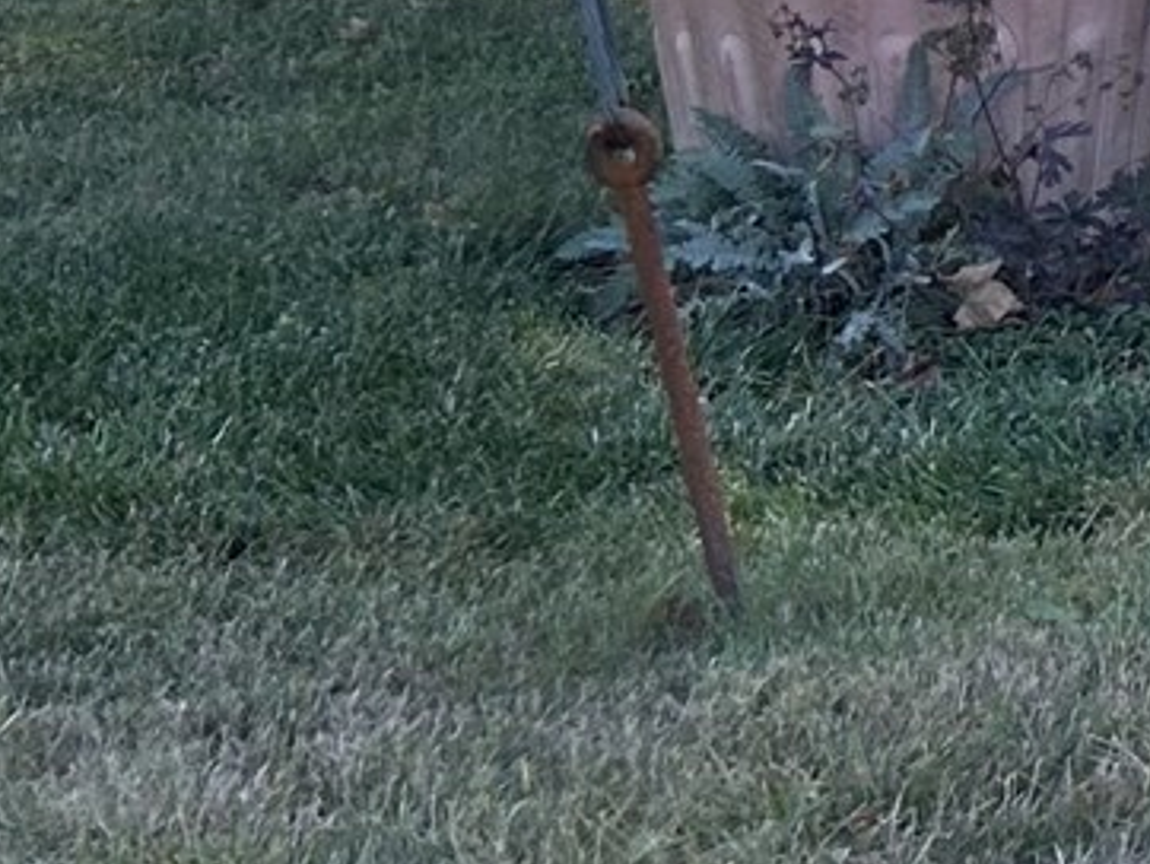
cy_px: -651
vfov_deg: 9.6
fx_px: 4887
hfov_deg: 10.5
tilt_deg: -3.4
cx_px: 3177
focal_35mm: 147
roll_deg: +0.0
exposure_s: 1/733
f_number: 1.5
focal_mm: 5.7
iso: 50
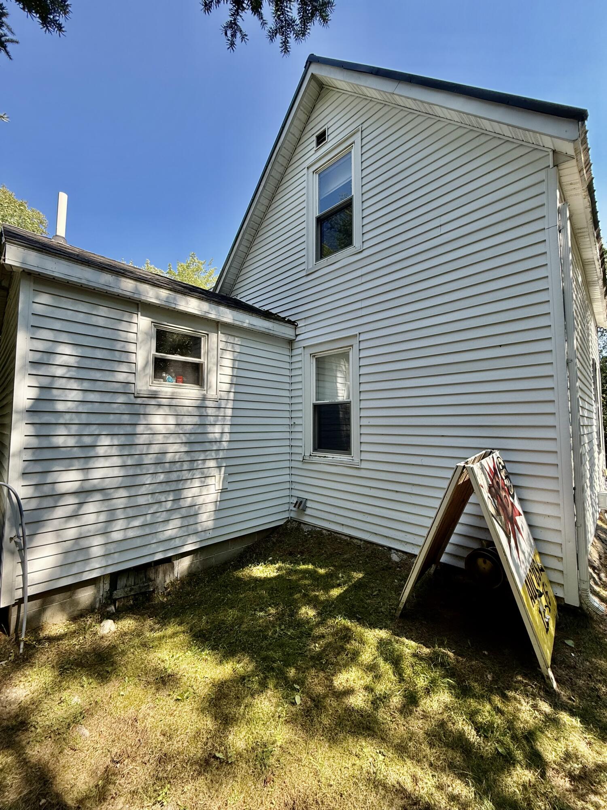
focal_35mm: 14
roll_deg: -1.6
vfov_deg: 102.1
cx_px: 304
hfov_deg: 85.7
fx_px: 327
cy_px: 405
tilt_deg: +4.2
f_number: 2.2
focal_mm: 2.22
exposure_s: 1/433
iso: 64
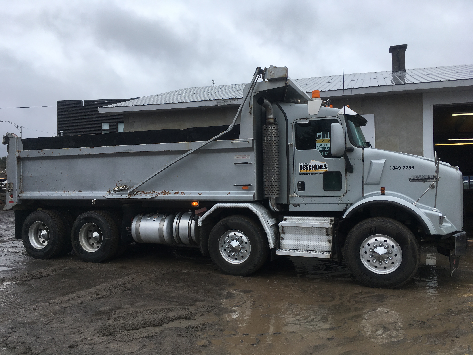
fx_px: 396
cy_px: 178
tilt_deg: +1.4
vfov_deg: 48.2
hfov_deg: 61.7
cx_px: 236
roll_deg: +0.0
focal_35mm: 29
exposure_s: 1/1068
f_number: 2.2
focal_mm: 4.15
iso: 25
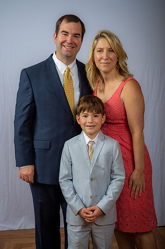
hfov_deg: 23.3
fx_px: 400
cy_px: 124
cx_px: 82
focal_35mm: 58
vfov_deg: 34.5
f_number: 6.3
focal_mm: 58
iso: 250
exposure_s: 1/200
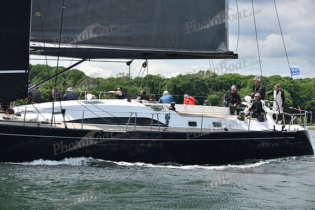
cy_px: 105
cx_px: 158
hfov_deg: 20.4
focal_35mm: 100
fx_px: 875
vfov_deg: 13.7
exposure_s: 1/1600
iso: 250
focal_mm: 100
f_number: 6.3
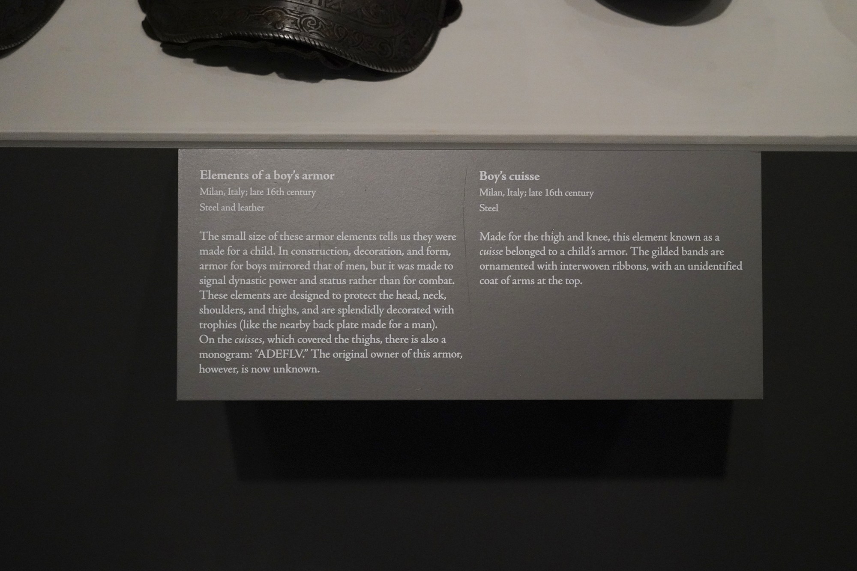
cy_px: 286
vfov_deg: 22.6
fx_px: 1428
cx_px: 428
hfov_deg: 33.4
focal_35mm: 60
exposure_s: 1/100
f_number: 5.6
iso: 8000
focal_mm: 60
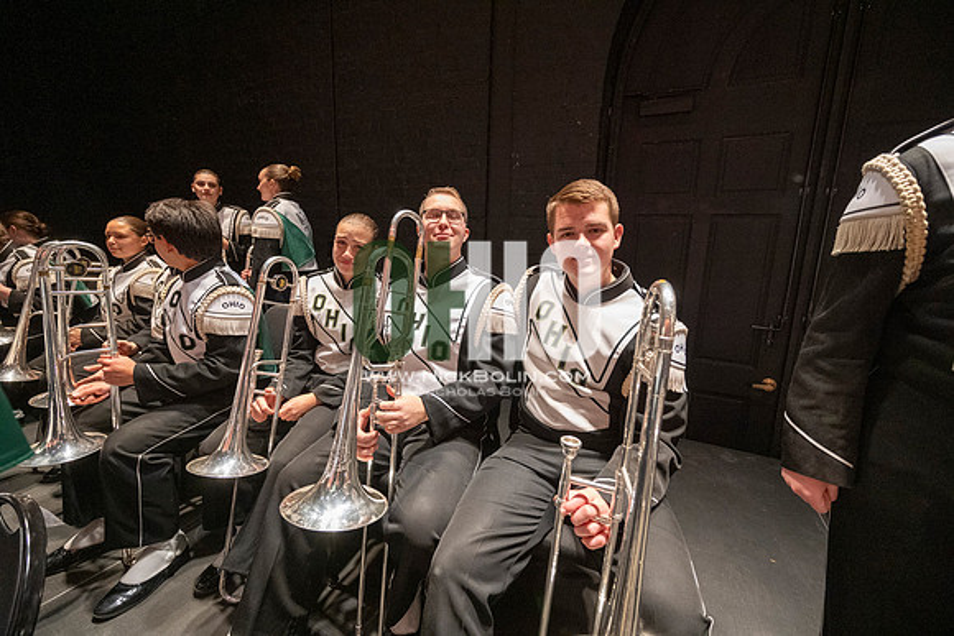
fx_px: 398
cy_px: 318
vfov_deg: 77.4
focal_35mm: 15
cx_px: 477
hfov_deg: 100.4
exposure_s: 1/500
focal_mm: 15
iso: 3200
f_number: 4
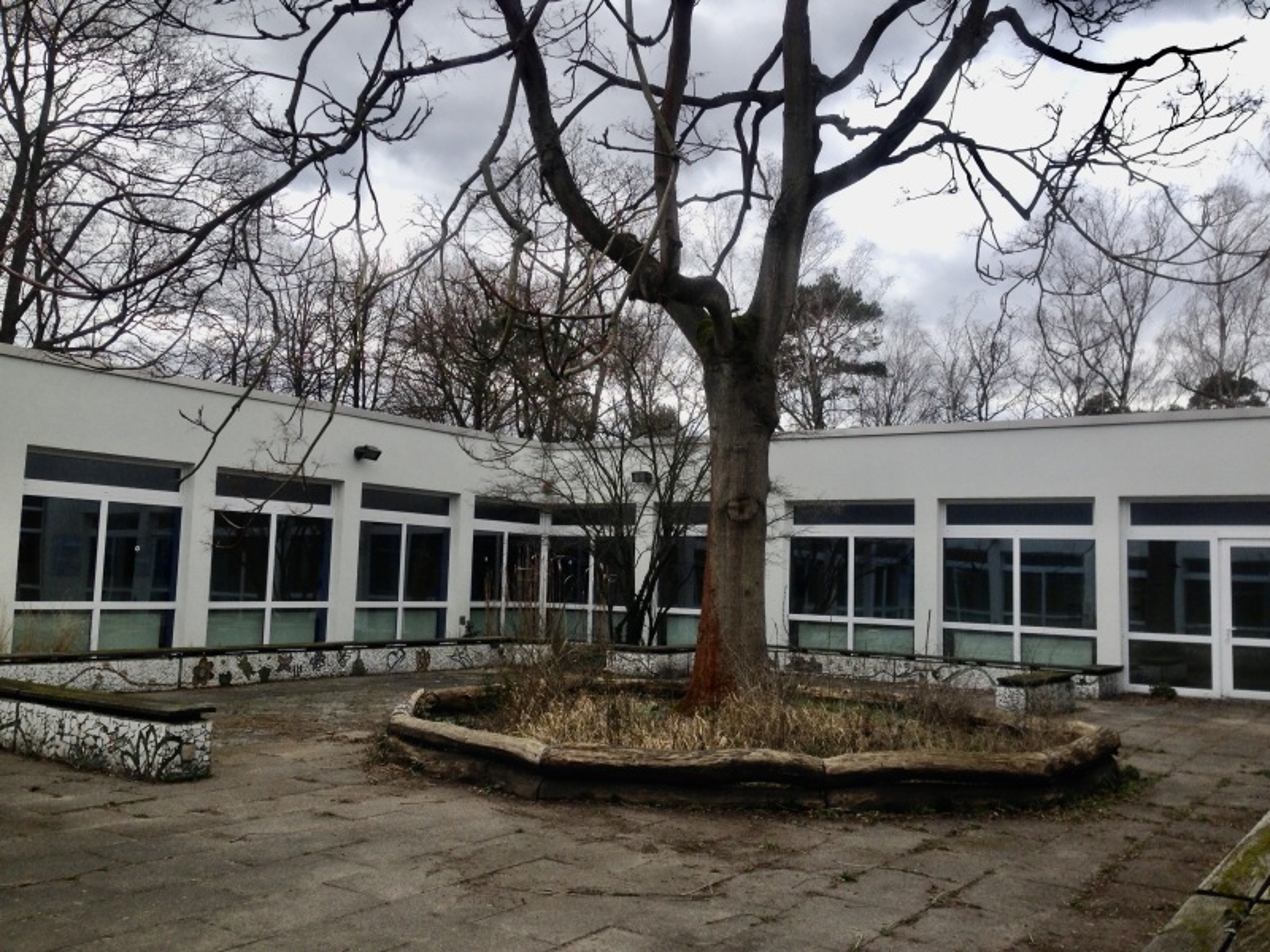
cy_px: 476
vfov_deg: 42.9
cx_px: 635
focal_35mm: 33
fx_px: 1211
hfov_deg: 55.4
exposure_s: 1/704
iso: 50
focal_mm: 4.12
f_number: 2.4
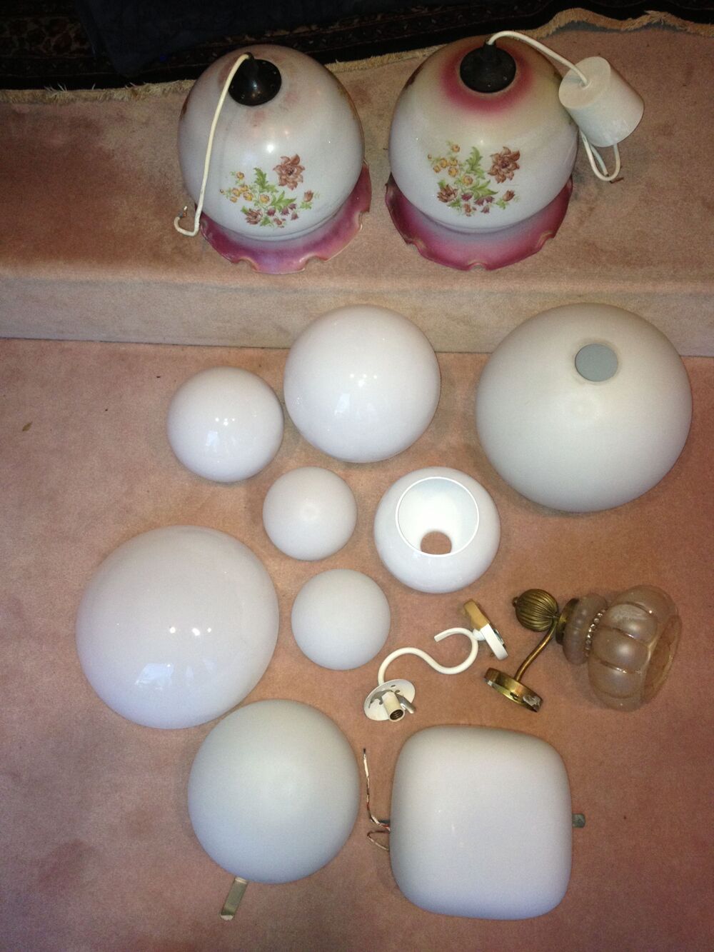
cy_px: 476
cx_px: 357
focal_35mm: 35
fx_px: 962
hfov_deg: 40.7
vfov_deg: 52.6
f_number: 2.4
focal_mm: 4.28
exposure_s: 1/20
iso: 160
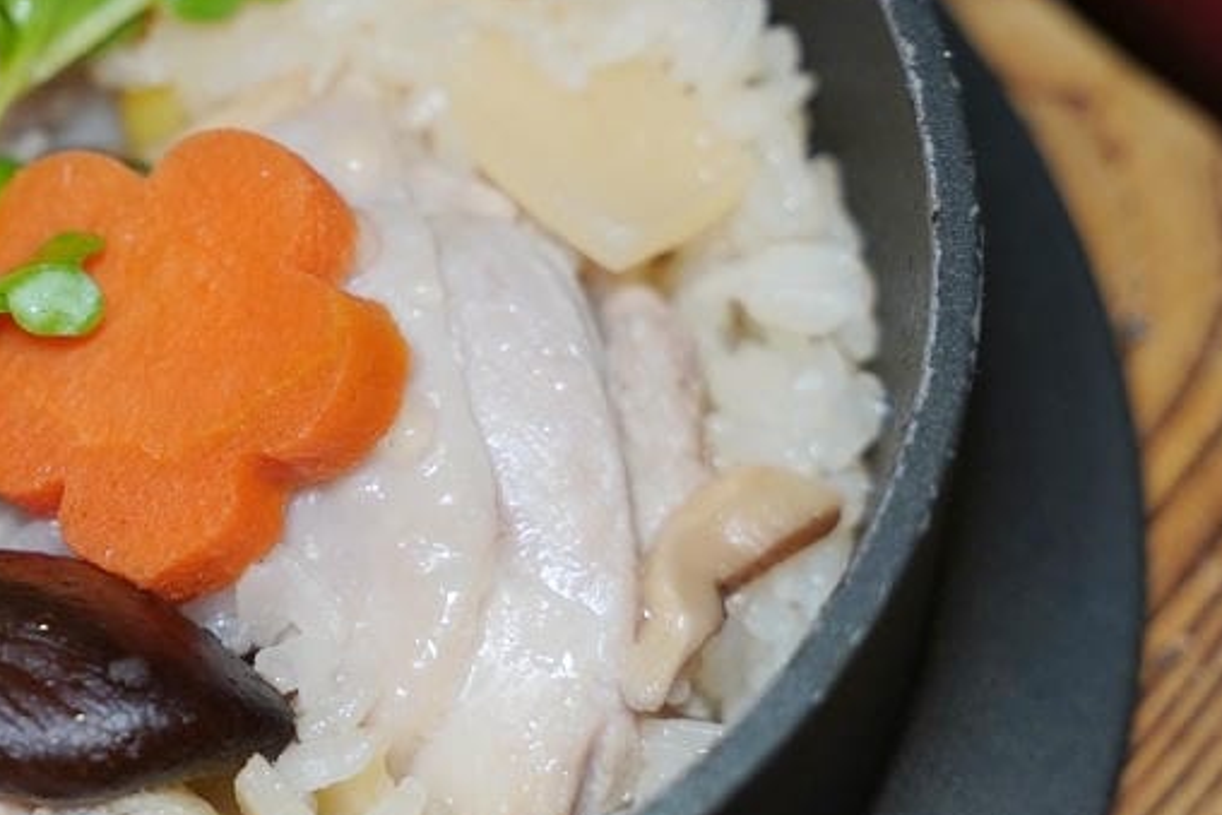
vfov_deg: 7.8
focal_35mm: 177
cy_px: 274
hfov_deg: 11.5
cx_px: 48
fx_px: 6010
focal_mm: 75
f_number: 4
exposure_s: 1/80
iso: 320
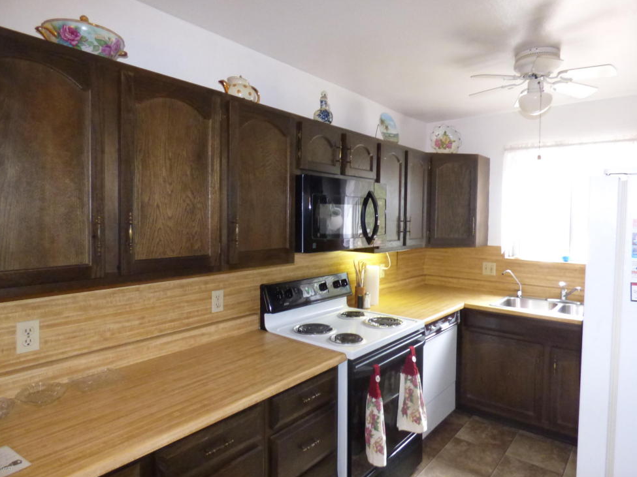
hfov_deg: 79.0
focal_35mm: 21
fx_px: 386
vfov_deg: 63.4
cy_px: 234
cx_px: 329
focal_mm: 3.58
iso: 800
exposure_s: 1/60
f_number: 2.8
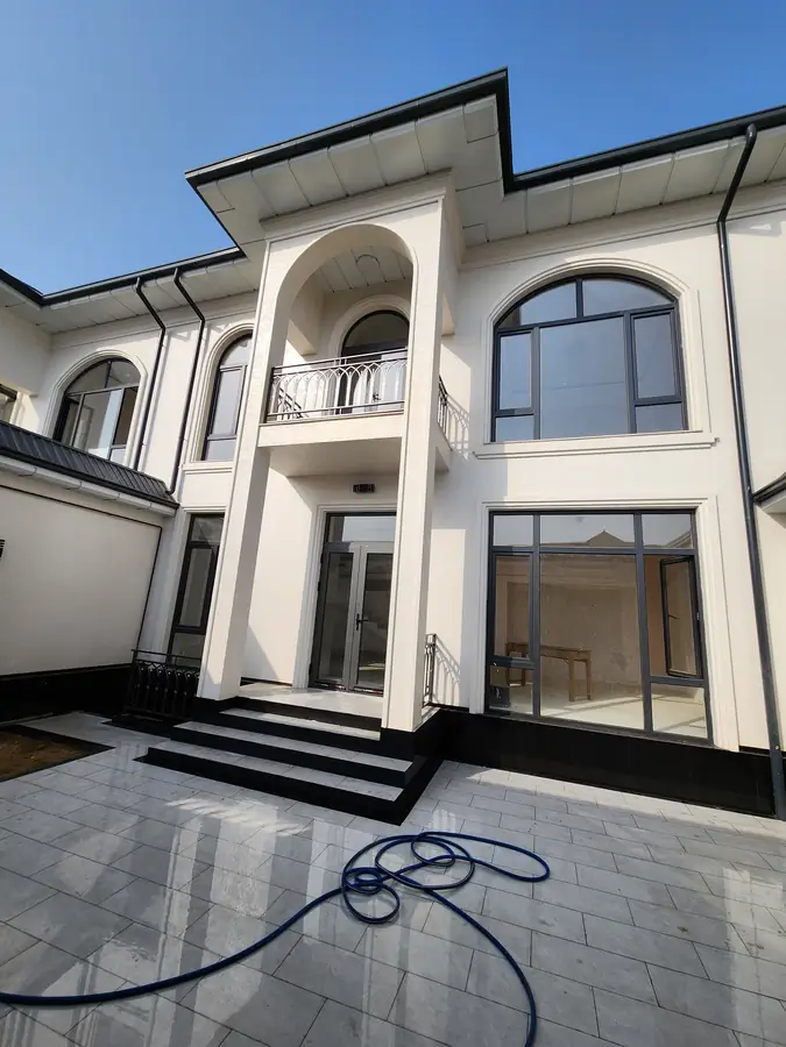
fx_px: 394
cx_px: 393
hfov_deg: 89.9
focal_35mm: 13
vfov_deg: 106.2
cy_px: 524
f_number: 2.2
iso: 50
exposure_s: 1/2259
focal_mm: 2.2
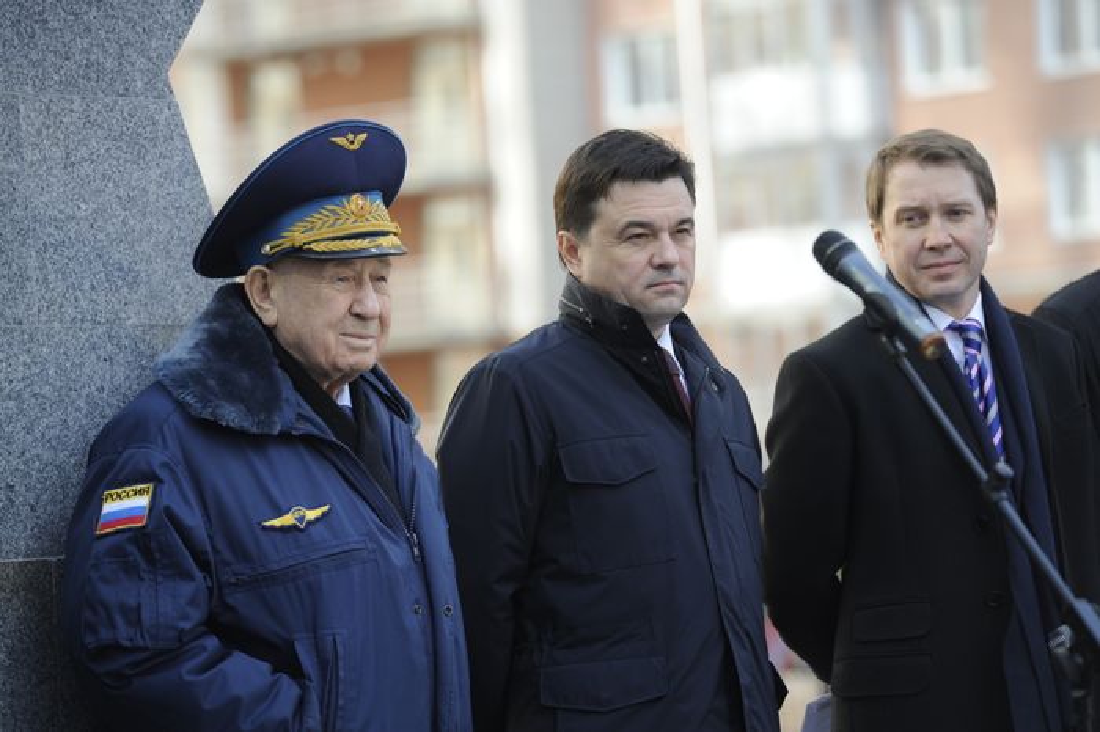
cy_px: 366
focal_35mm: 195
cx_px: 550
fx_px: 5955
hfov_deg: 10.6
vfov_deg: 7.0
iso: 400
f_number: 5
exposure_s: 1/320
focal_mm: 195
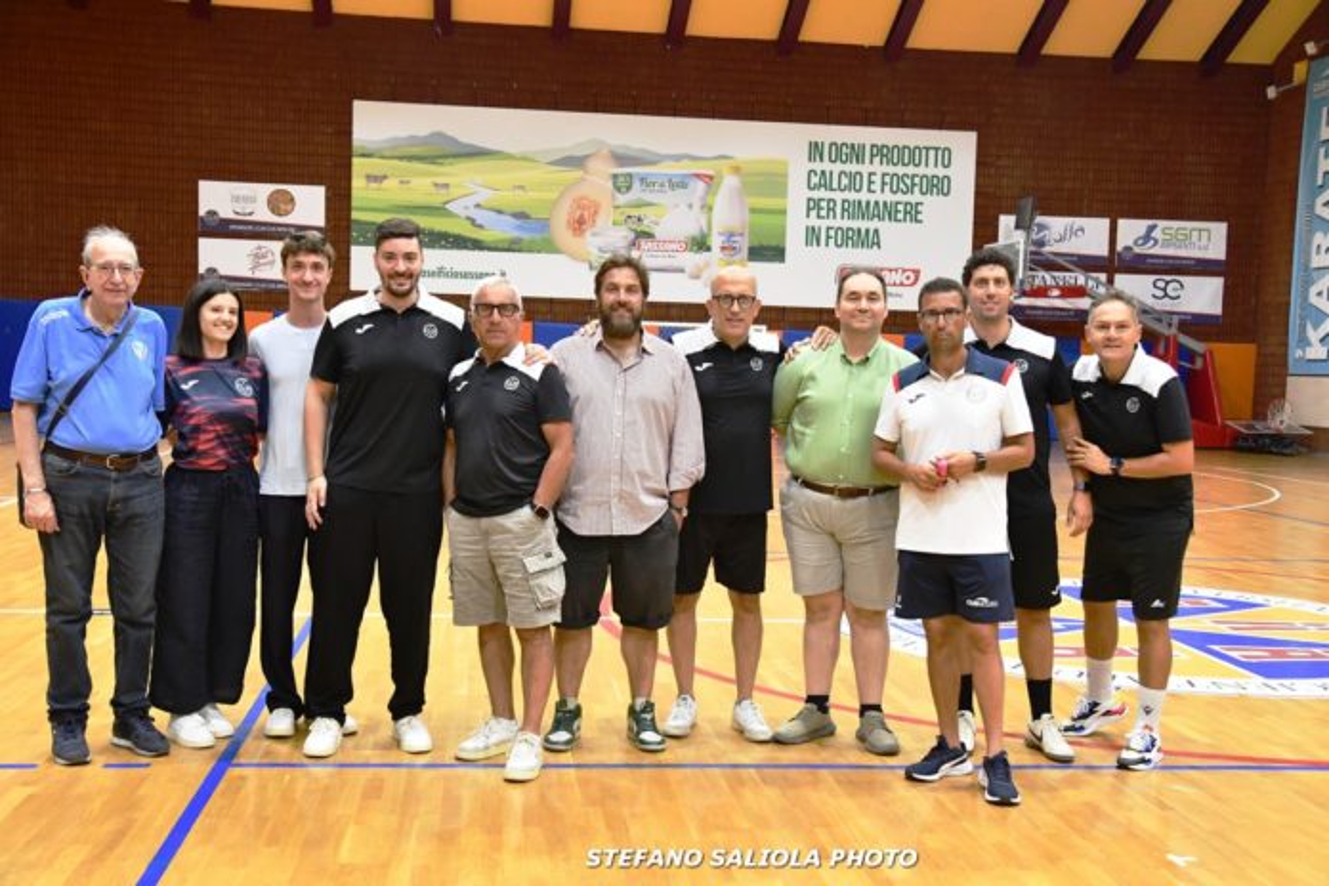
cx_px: 664
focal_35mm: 43
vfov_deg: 31.2
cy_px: 443
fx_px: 1587
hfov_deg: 45.4
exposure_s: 1/125
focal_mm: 29
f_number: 5.6
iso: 4000
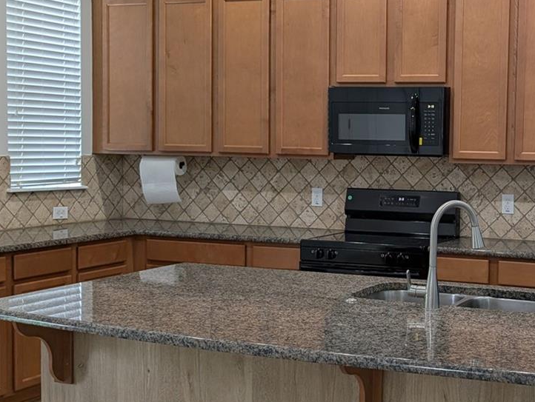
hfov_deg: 34.6
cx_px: 453
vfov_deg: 27.6
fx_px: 820
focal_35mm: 53
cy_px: 192
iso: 143
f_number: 1.68
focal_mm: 6.9
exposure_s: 1/120
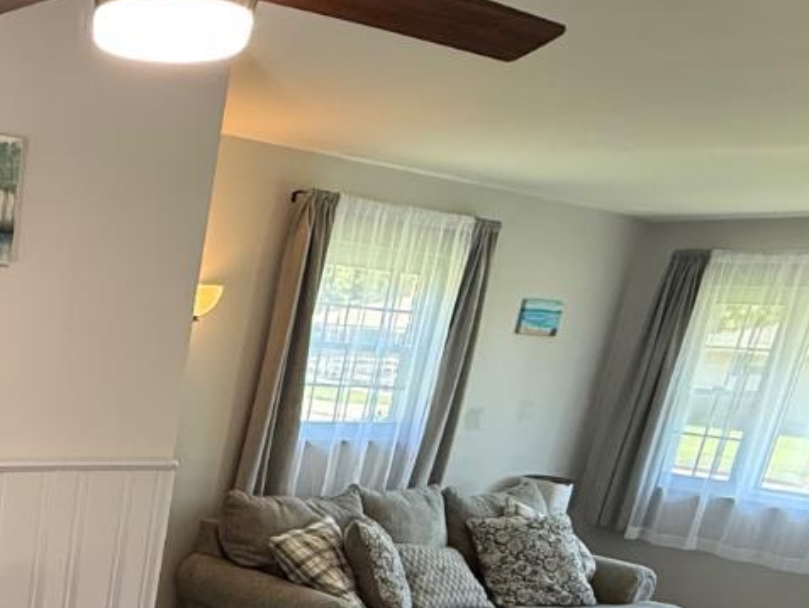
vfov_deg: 29.7
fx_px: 1029
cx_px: -71
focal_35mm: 44
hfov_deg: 36.6
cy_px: 663
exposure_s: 1/120
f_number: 2.2
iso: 320
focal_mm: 2.22
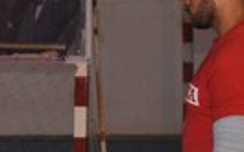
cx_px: -139
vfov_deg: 5.5
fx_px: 1573
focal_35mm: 237
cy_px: 112
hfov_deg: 8.6
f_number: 4.5
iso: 800
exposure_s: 1/60
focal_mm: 32
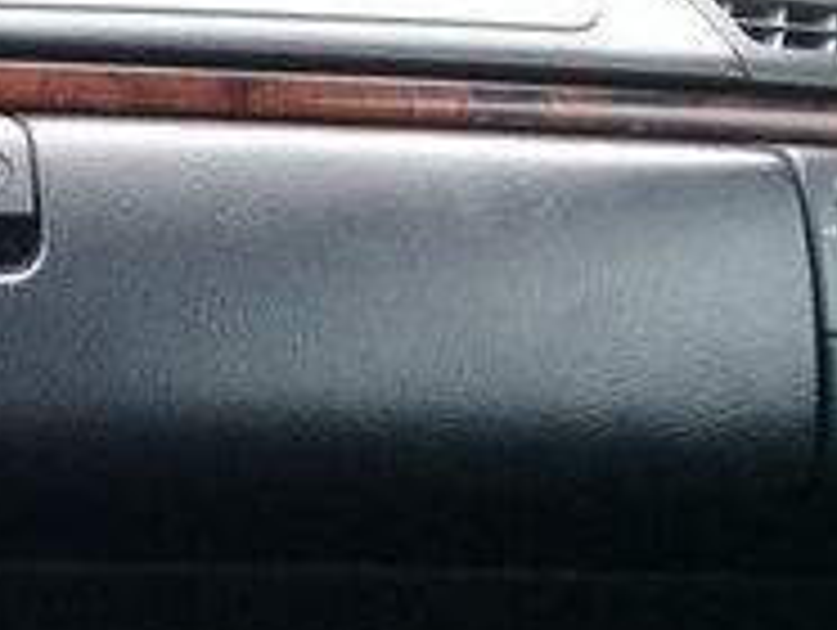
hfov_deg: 15.5
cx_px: -639
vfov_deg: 13.5
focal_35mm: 110
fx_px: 2663
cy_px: 367
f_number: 2.2
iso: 50
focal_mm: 3.3
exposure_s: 1/50
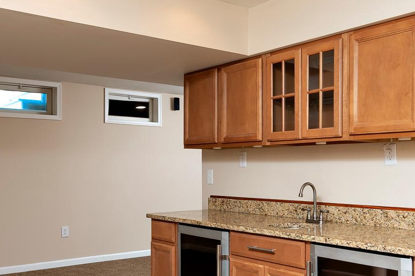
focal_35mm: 45
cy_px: 161
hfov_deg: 43.5
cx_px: 240
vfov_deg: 29.8
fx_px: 519
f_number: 8
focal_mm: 19
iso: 320
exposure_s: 1/50
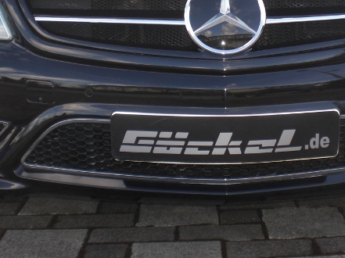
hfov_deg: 28.0
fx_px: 687
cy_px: 34
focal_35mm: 69
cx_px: 228
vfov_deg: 20.9
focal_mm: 6.3
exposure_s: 1/160
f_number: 3.1
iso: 64
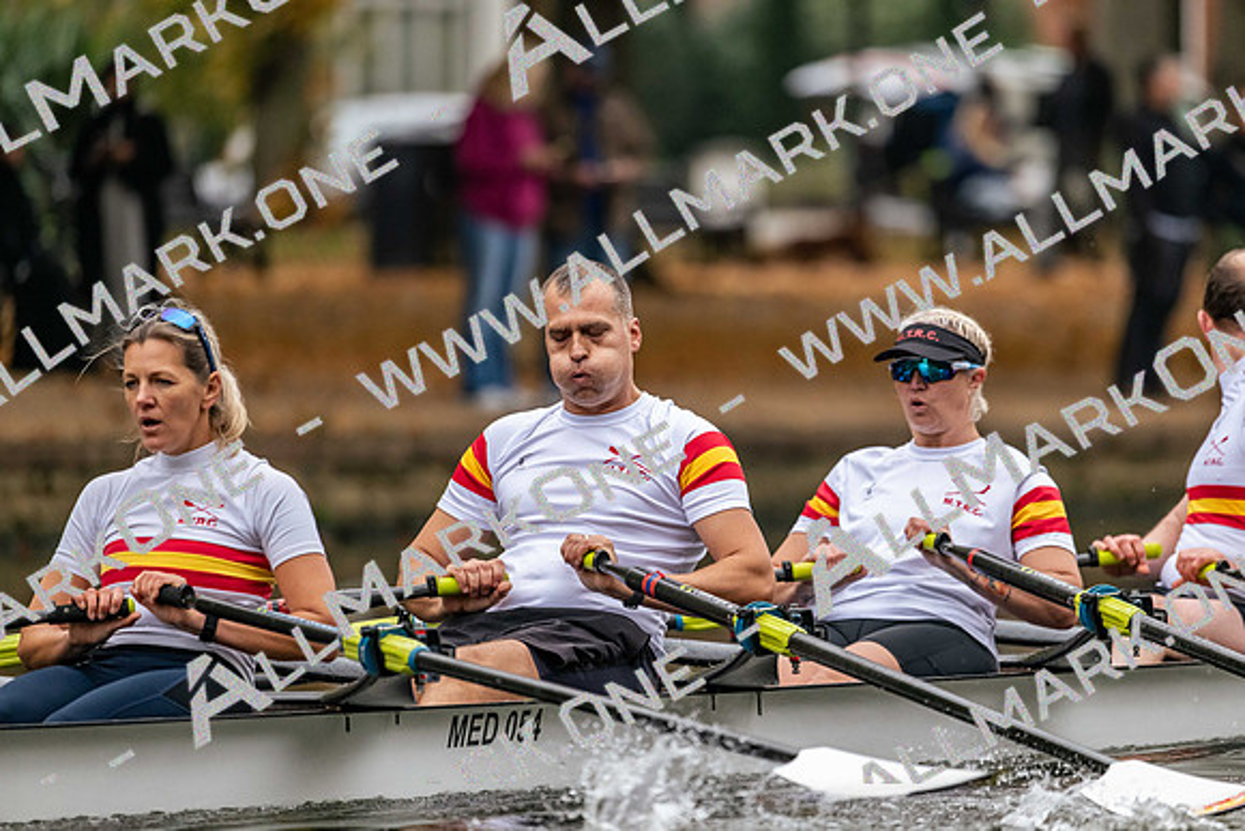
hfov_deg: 5.2
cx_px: 622
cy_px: 416
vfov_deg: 3.4
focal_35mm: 400
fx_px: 13836
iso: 2500
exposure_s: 1/2500
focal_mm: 400
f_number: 4.5
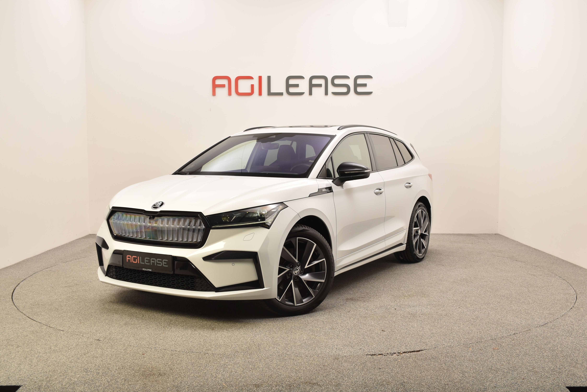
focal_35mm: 36
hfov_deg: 53.1
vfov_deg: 36.9
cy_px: 196
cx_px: 294
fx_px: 587
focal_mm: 24
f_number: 8
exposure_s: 1/200
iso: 100
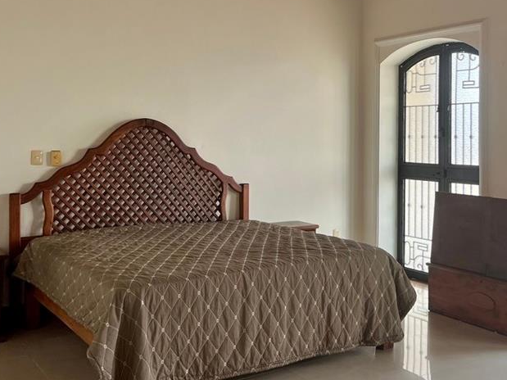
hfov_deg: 43.0
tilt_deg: +2.9
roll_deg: -0.4
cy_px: 119
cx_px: 355
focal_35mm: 43
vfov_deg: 33.2
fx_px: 630
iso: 80
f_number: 1.5
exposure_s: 1/121
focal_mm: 5.7
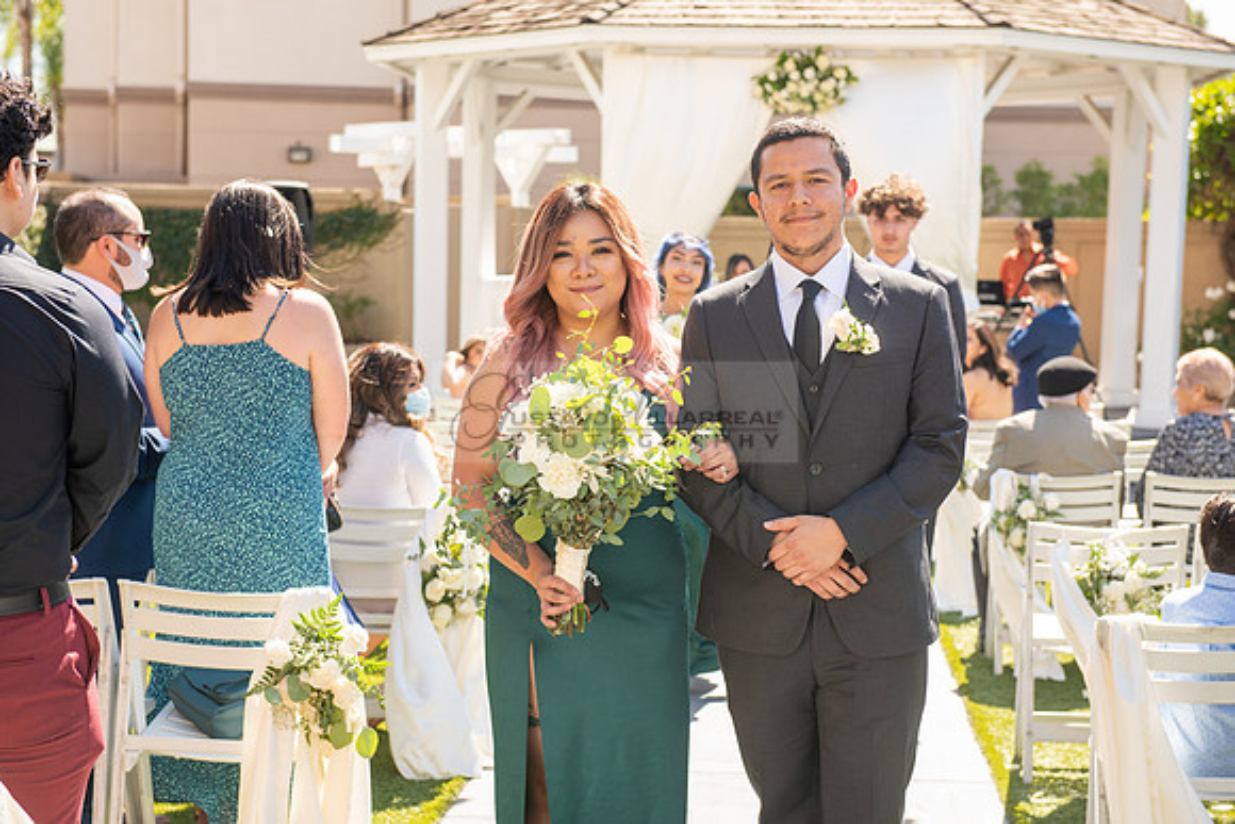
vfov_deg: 21.3
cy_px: 412
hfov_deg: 31.5
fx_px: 2192
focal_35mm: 64
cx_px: 618
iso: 100
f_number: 5.6
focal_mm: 62
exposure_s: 1/200
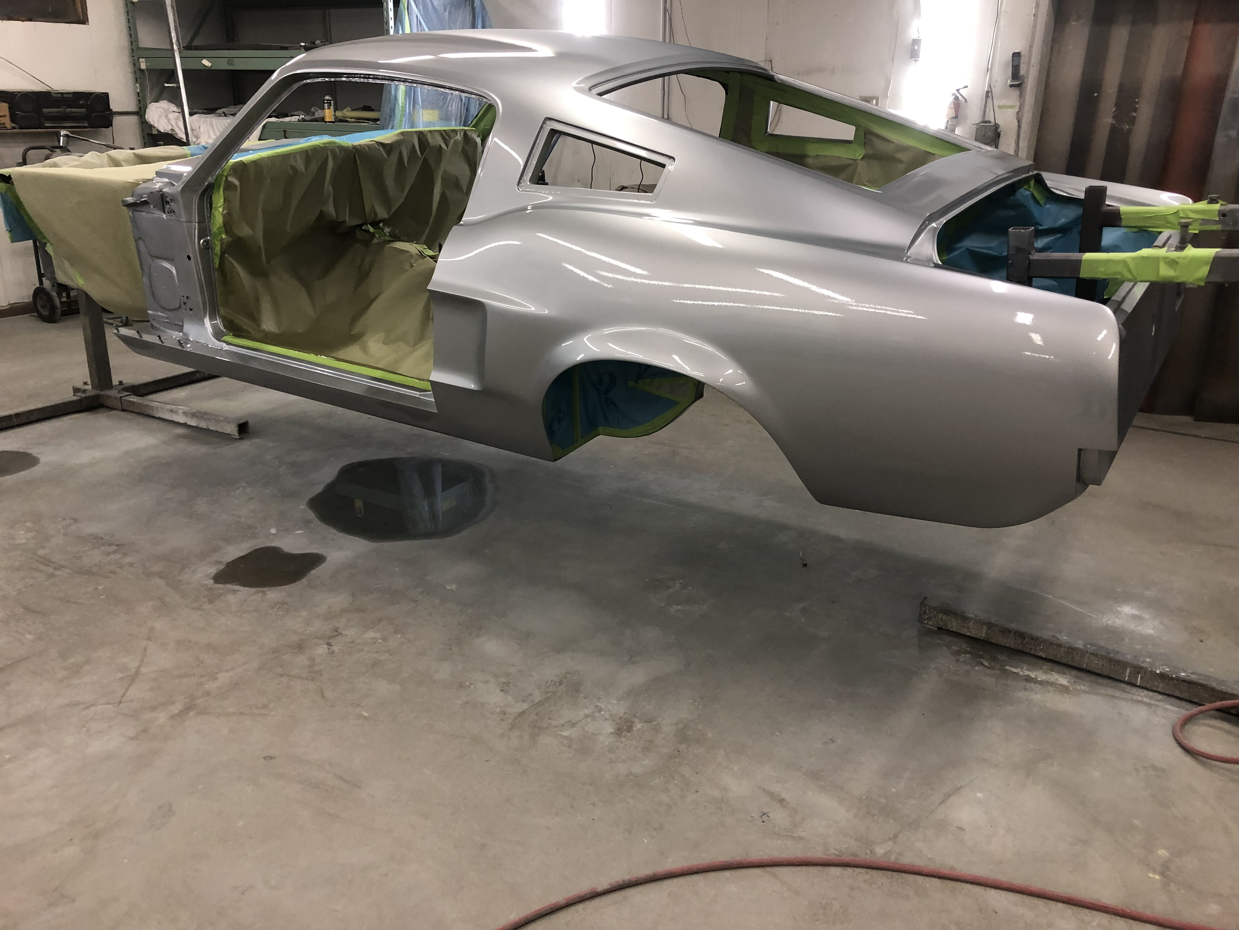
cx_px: 620
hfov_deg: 63.4
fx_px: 1002
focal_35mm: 28
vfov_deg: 49.7
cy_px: 465
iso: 40
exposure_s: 1/24
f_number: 1.8
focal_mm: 3.99
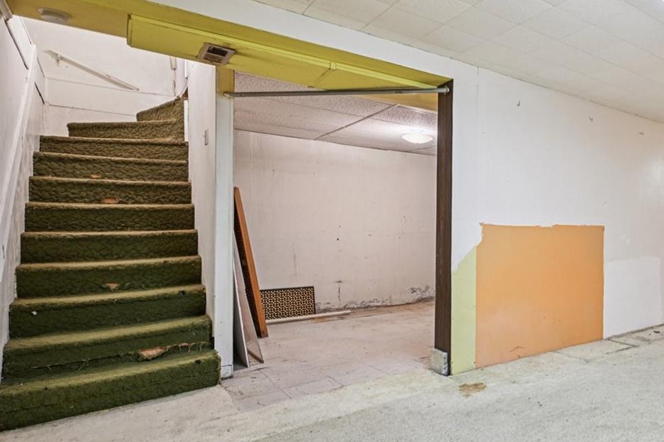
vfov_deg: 53.1
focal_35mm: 24
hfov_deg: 64.3
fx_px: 443
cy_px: 220
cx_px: 568
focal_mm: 14
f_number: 8
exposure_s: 1/8
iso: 400
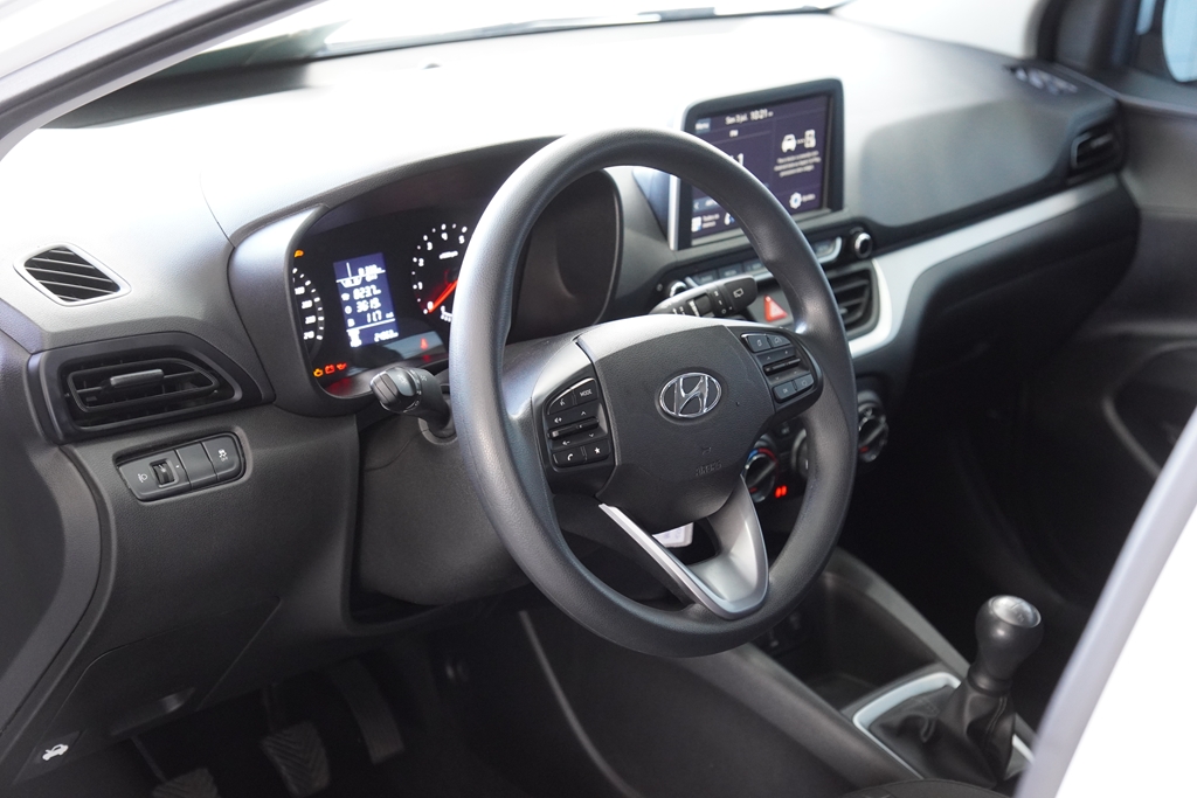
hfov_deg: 29.9
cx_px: 598
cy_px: 399
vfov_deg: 20.2
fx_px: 2245
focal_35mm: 68
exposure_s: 1/80
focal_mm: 45
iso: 1600
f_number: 3.2
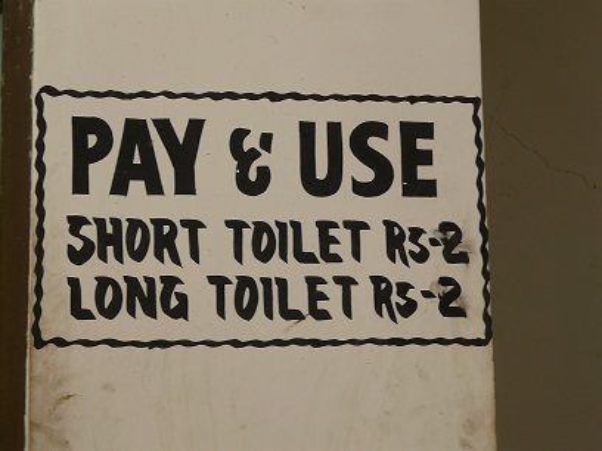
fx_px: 1983
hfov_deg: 17.3
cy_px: 226
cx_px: 301
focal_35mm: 114
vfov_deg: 13.0
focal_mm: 18.8
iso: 100
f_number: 3.6
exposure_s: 1/60
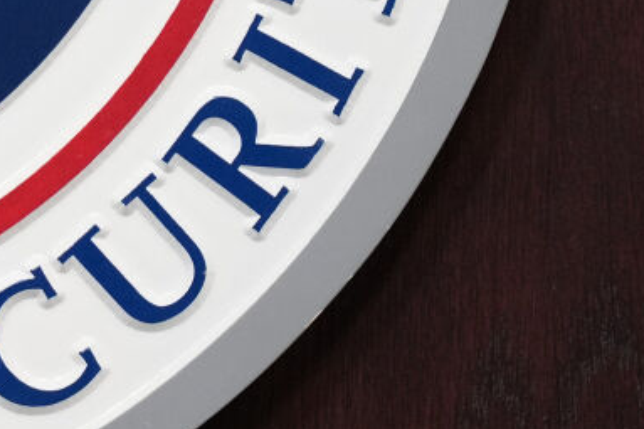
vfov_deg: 1.7
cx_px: -383
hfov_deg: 2.5
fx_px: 14662
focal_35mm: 820
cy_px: -297
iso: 2500
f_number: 2.8
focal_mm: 178
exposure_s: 1/250
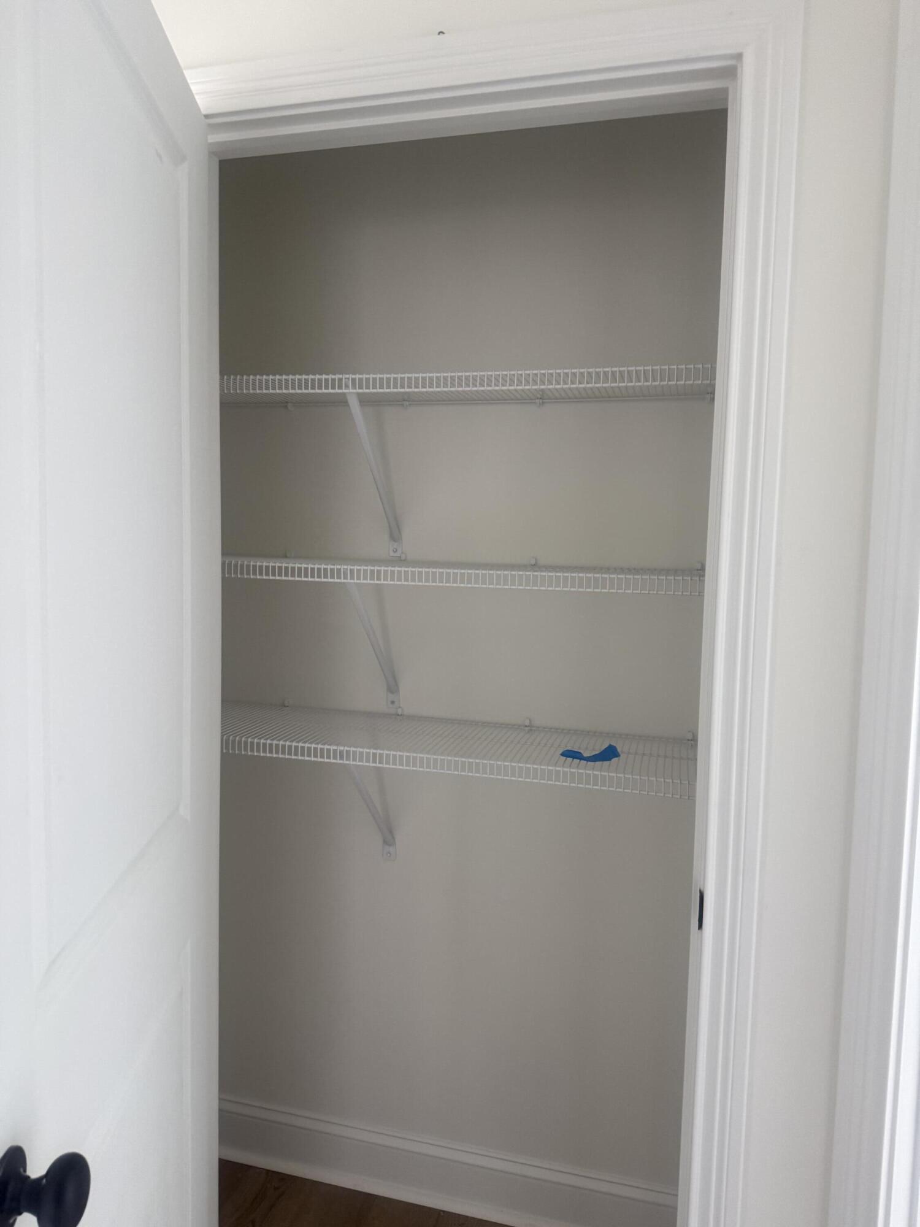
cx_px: 460
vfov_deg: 71.6
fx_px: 850
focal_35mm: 24
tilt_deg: -2.9
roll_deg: -0.8
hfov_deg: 56.8
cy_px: 614
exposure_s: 1/113
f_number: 1.78
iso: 200
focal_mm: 6.76
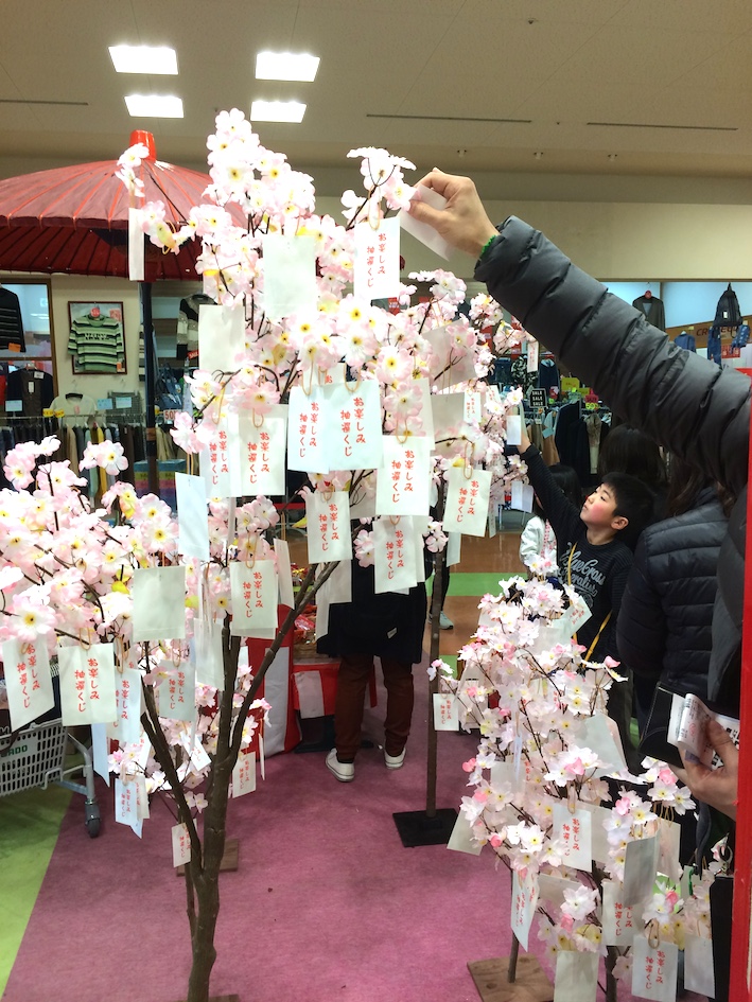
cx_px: 376
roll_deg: -0.2
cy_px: 501
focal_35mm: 29
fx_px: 840
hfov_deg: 48.2
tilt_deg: -6.8
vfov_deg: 61.7
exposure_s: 1/40
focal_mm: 4.15
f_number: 2.2
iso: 32
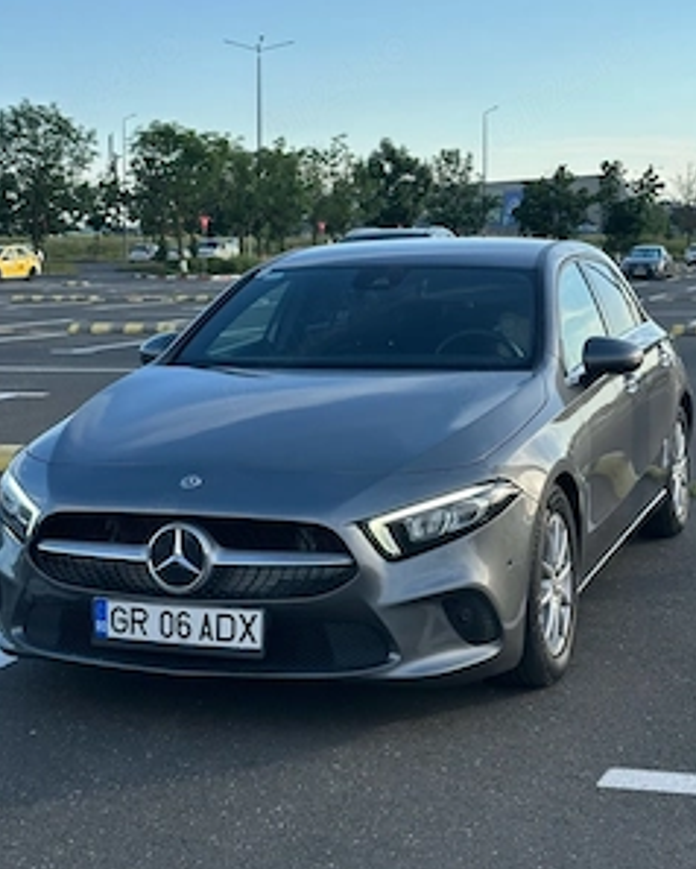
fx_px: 1621
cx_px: 371
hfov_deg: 24.2
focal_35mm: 63
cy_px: 369
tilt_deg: -3.8
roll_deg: -0.7
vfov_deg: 30.0
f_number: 1.78
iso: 64
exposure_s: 1/1880
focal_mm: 6.86
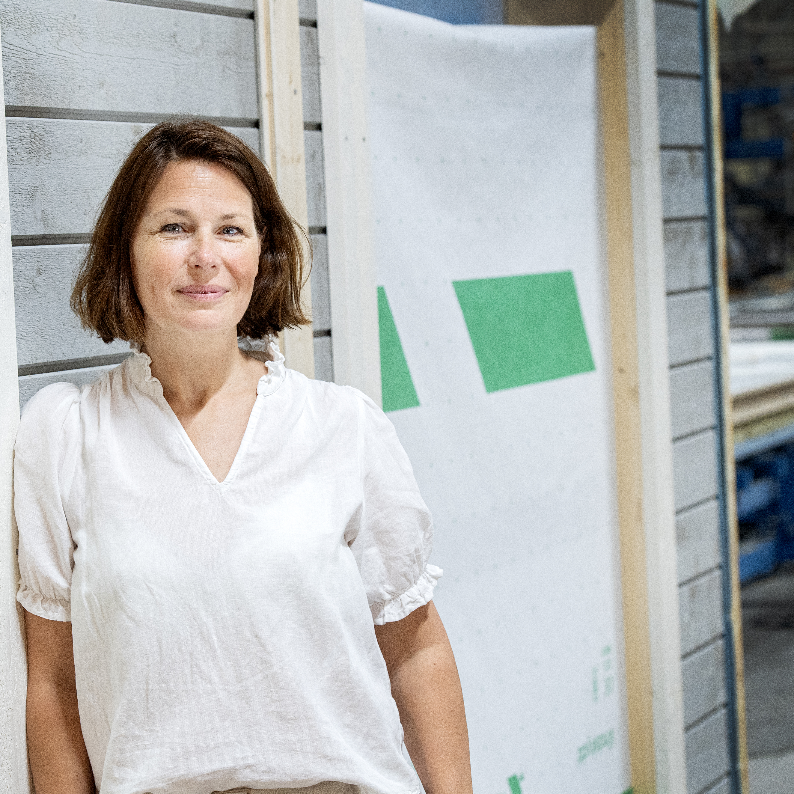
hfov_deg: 15.1
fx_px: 2984
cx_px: 251
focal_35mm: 115
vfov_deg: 15.2
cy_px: 397
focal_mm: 90
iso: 2000
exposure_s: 1/160
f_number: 5.6
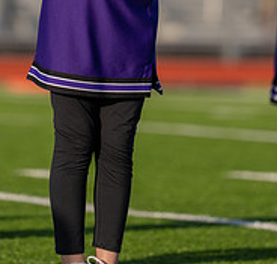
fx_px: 5486
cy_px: -45
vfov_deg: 2.7
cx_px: 86
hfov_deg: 2.9
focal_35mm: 621
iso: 100
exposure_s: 1/2000
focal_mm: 178
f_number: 2.8
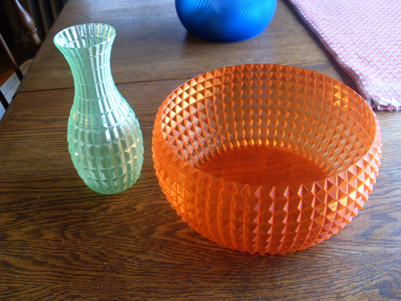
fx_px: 429
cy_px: 150
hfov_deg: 50.1
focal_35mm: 37
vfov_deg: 38.7
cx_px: 200
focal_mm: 6.3
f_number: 2.8
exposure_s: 1/20
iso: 200
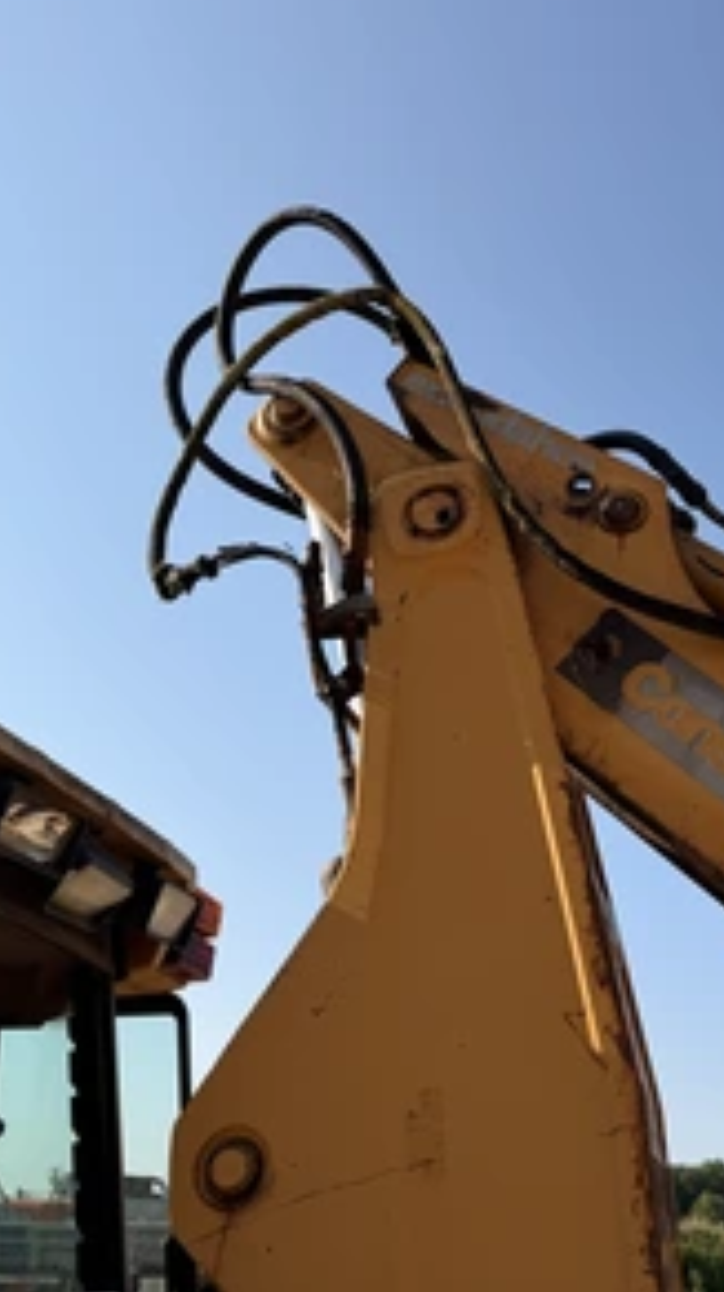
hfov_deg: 31.6
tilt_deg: +27.4
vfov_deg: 55.3
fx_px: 1233
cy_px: 630
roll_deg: -2.8
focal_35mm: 36
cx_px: 613
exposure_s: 1/3953
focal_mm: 6.76
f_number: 1.78
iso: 80
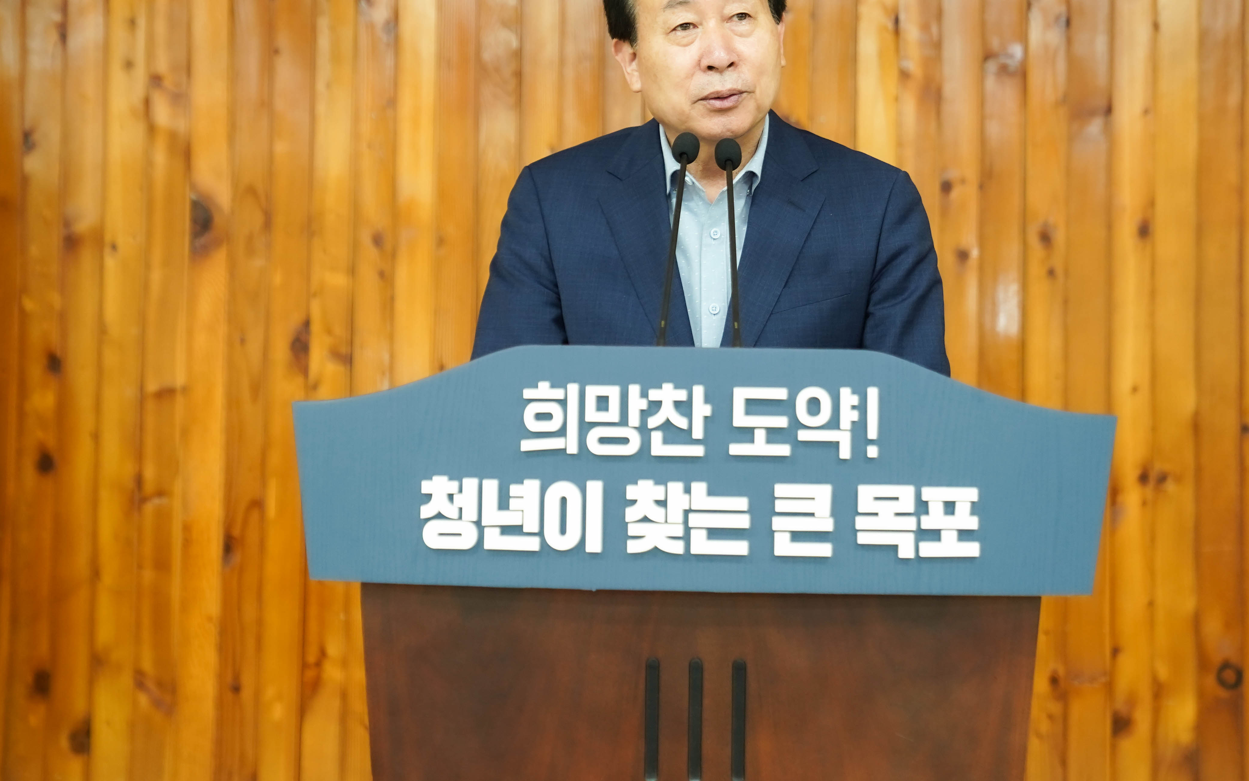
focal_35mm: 96
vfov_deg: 13.6
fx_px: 3268
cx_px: 610
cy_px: 227
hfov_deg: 21.6
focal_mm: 65
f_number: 2.8
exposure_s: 1/160
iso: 1250
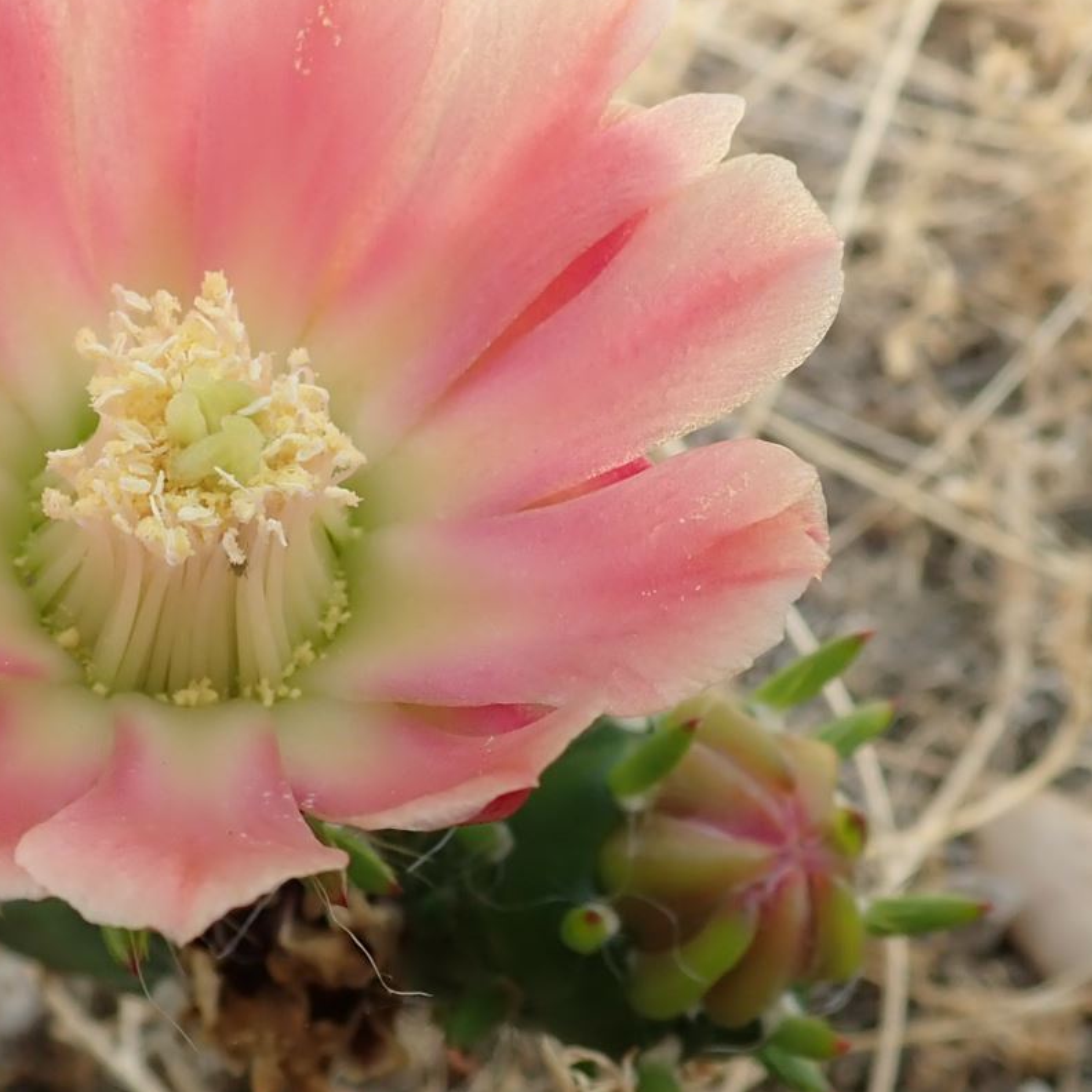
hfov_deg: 25.6
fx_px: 2391
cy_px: 598
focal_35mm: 67
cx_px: 370
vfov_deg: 25.7
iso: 100
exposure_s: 1/125
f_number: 3.2
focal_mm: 5.5
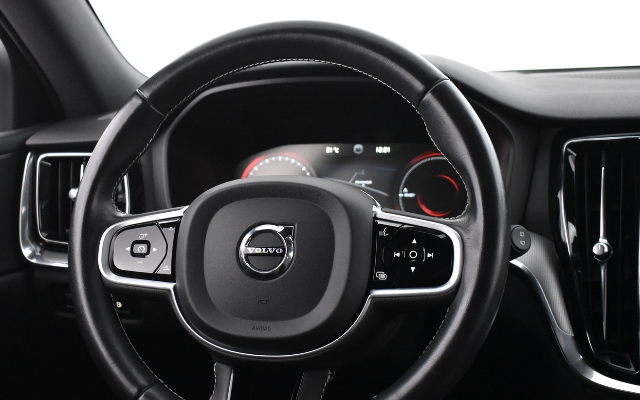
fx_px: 953
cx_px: 267
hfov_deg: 37.0
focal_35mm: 55
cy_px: 237
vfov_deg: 23.7
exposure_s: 1/25
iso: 3200
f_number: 4.2
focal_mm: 29
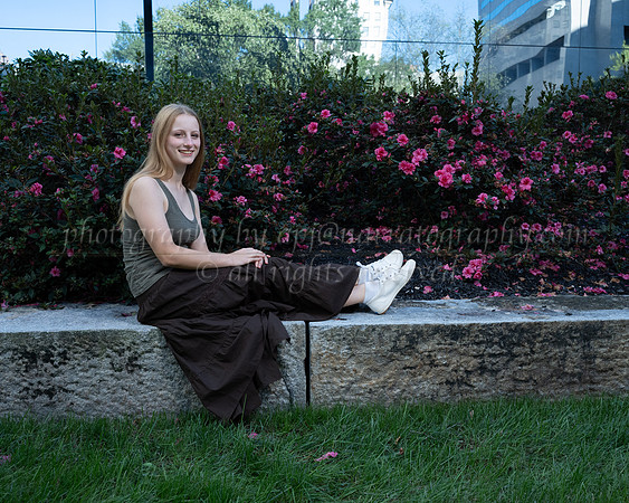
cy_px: 252
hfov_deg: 55.9
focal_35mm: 32
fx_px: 593
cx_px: 314
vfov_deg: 46.0
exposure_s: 1/250
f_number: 5.6
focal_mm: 28
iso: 400
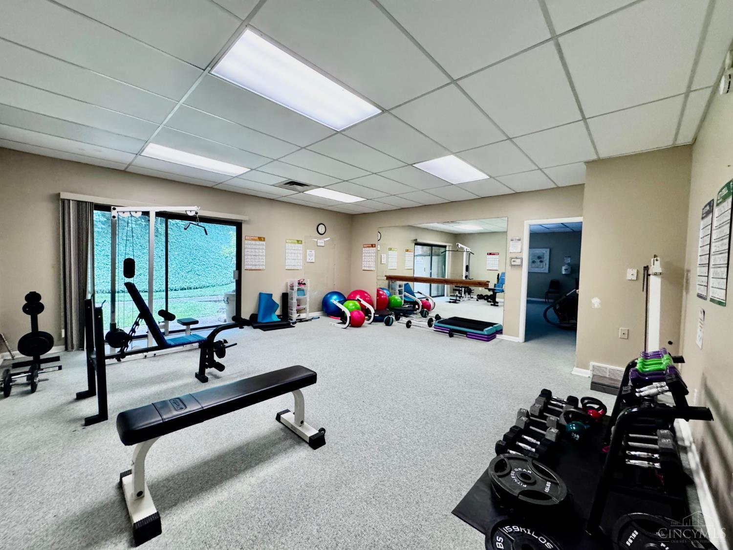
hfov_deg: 102.1
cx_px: 366
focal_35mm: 14
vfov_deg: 85.7
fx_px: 296
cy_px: 275
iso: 320
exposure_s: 1/118
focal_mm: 2.22
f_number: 2.2
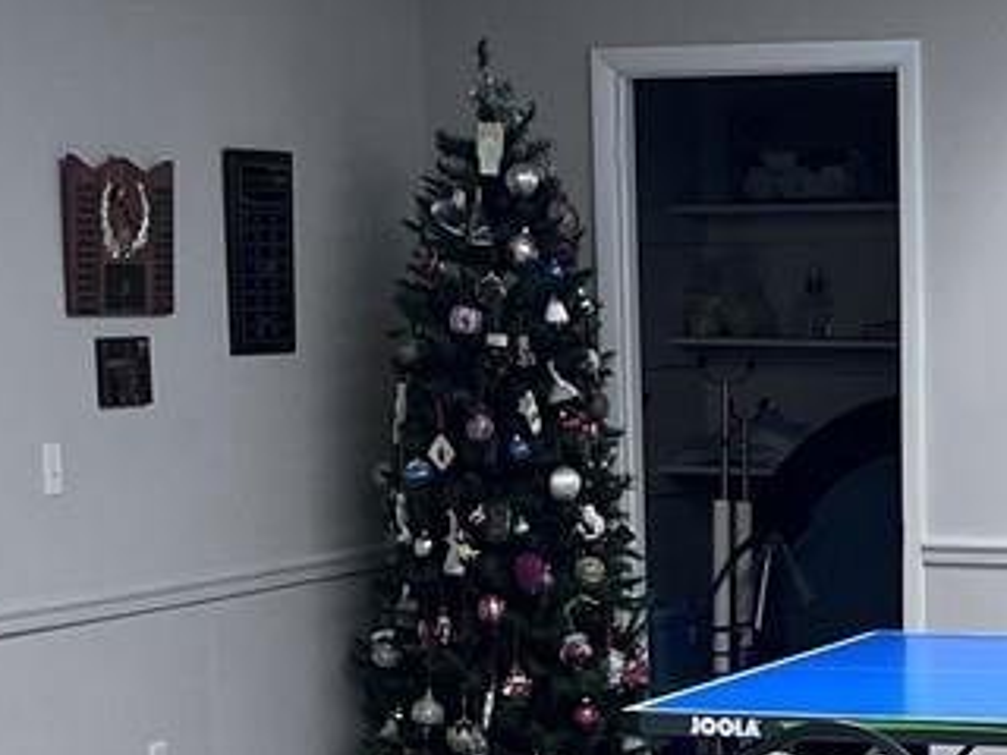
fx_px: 3782
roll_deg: +1.3
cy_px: 1022
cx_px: 909
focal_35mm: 130
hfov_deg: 15.0
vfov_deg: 11.1
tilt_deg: -10.3
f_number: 1.6
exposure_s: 1/120
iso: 64
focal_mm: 5.1
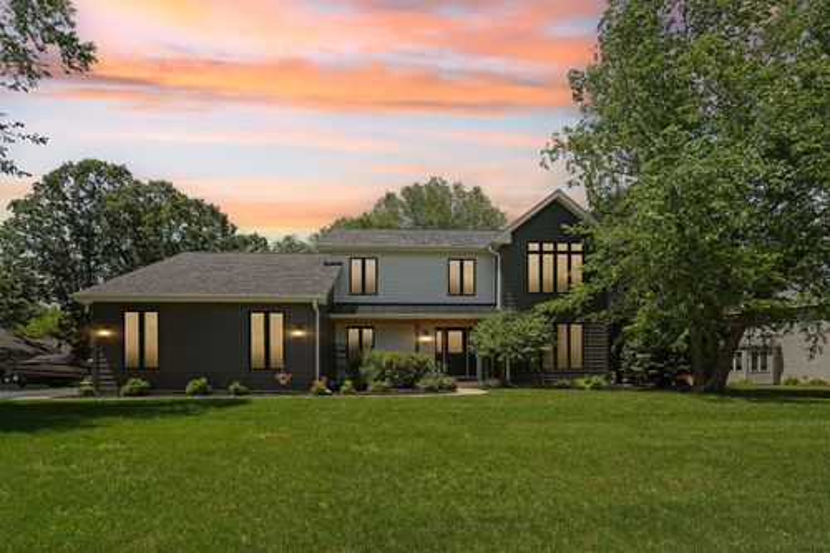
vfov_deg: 68.8
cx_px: 415
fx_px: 403
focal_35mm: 18
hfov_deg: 91.6
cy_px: 276
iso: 100
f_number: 7.1
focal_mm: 17.5
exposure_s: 1/320
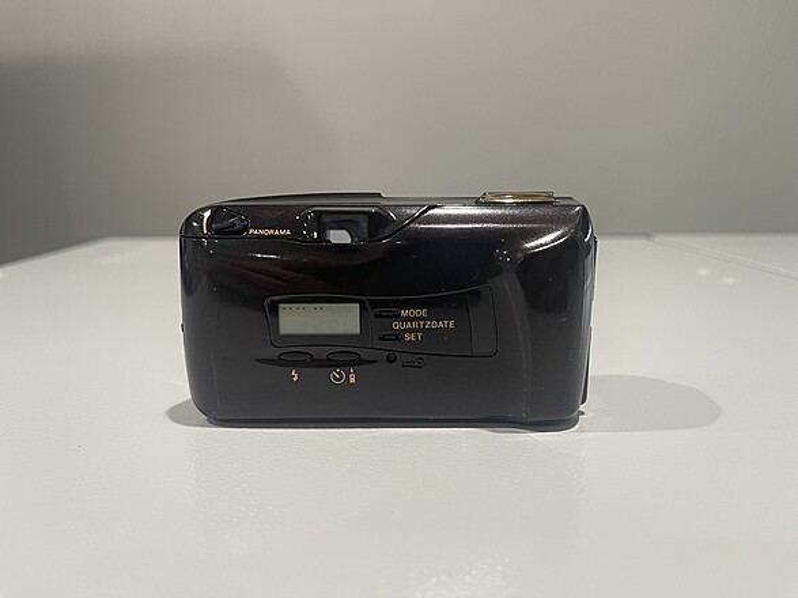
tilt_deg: -13.3
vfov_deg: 53.0
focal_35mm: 26
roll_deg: +0.4
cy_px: 299
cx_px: 399
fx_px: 599
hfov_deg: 67.3
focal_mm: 5.1
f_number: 1.6
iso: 100
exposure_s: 1/60
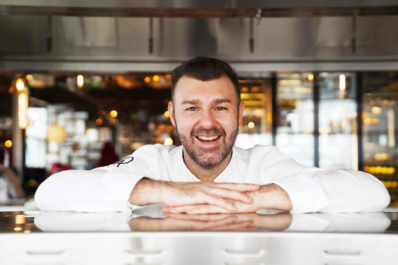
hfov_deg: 38.9
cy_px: 132
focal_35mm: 51
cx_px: 199
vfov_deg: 26.5
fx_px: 564
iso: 5000
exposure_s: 1/4000
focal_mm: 51
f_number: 2.8
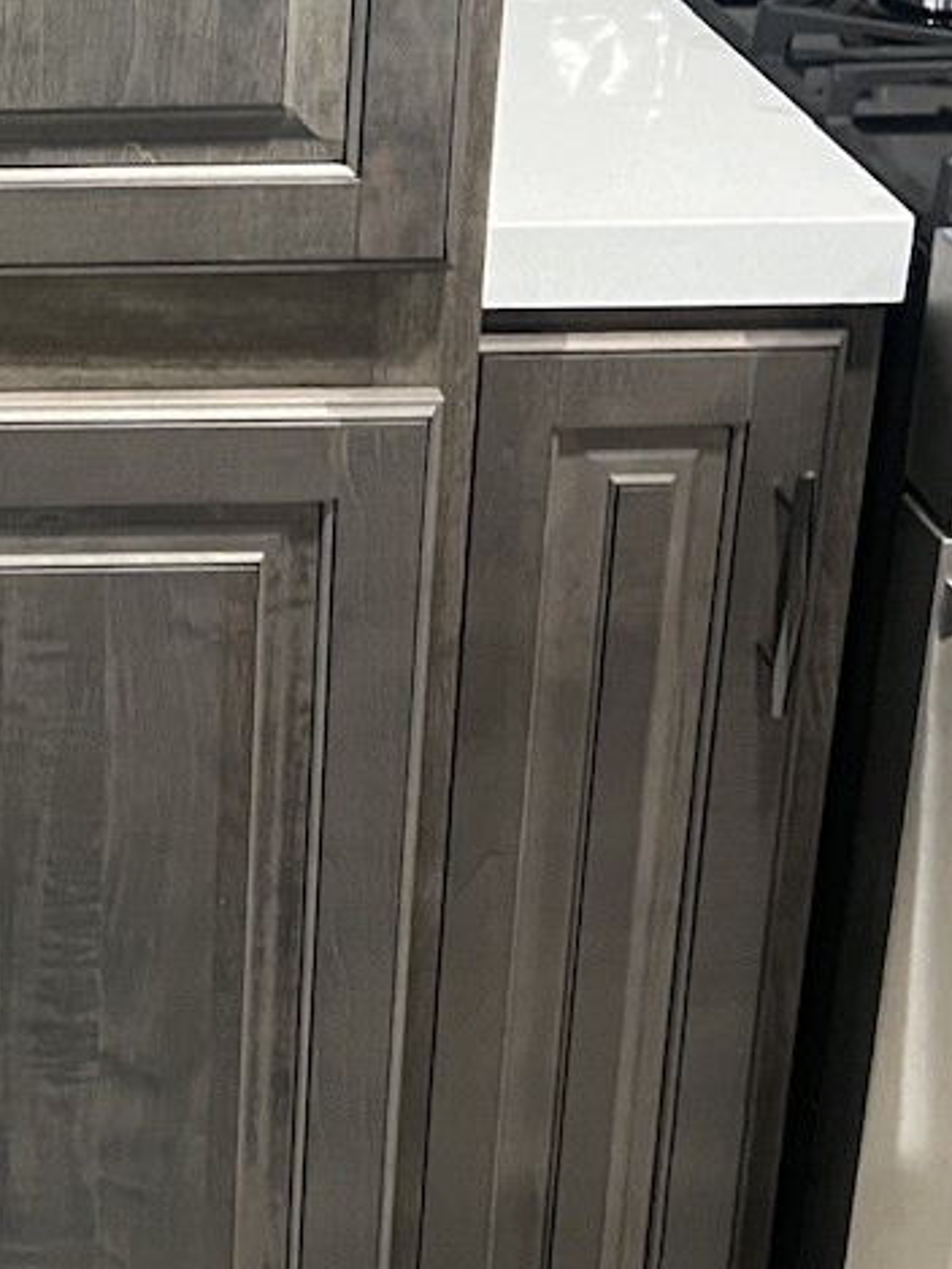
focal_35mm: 71
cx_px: -216
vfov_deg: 26.0
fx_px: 2602
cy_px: -5
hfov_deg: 19.4
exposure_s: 1/56
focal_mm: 5.7
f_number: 1.5
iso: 500
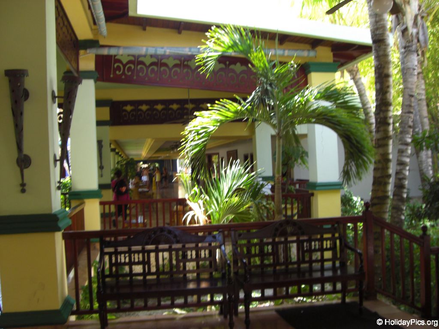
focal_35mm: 38
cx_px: 220
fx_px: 482
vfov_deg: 37.7
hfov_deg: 49.0
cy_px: 164
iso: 100
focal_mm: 6.2
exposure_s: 1/125
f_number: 2.7
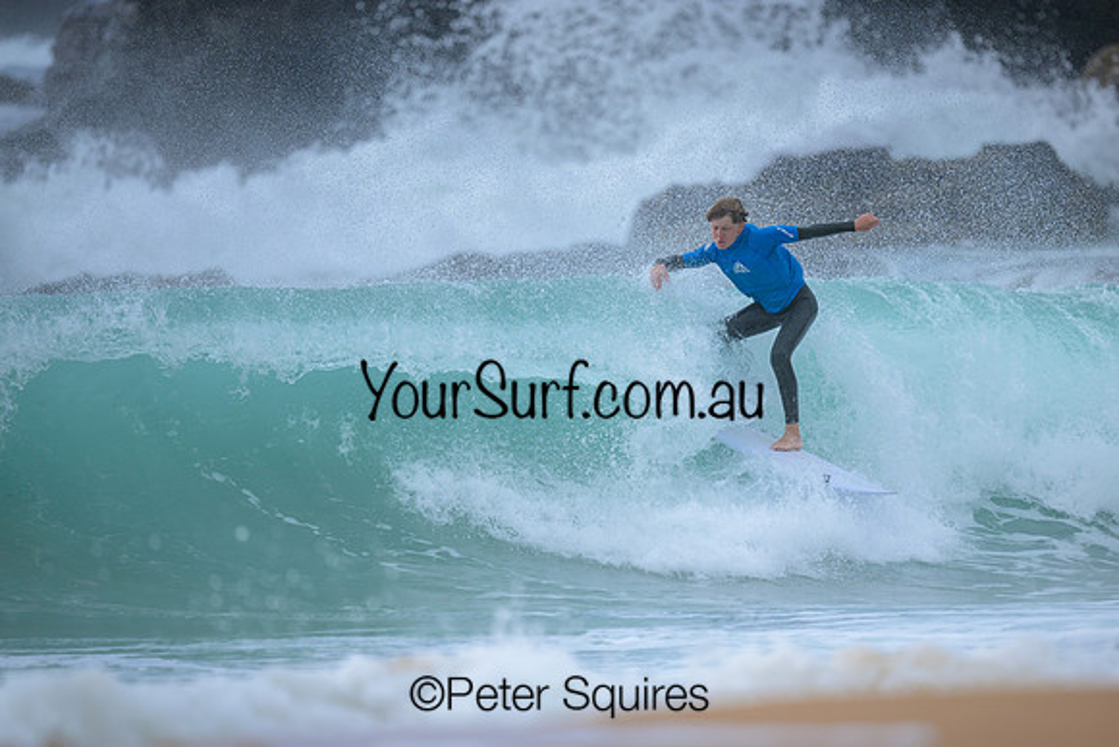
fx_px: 24871
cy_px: 374
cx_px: 560
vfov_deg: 1.7
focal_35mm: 800
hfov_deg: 2.6
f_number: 6.3
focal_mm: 800
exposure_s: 1/1600
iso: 280
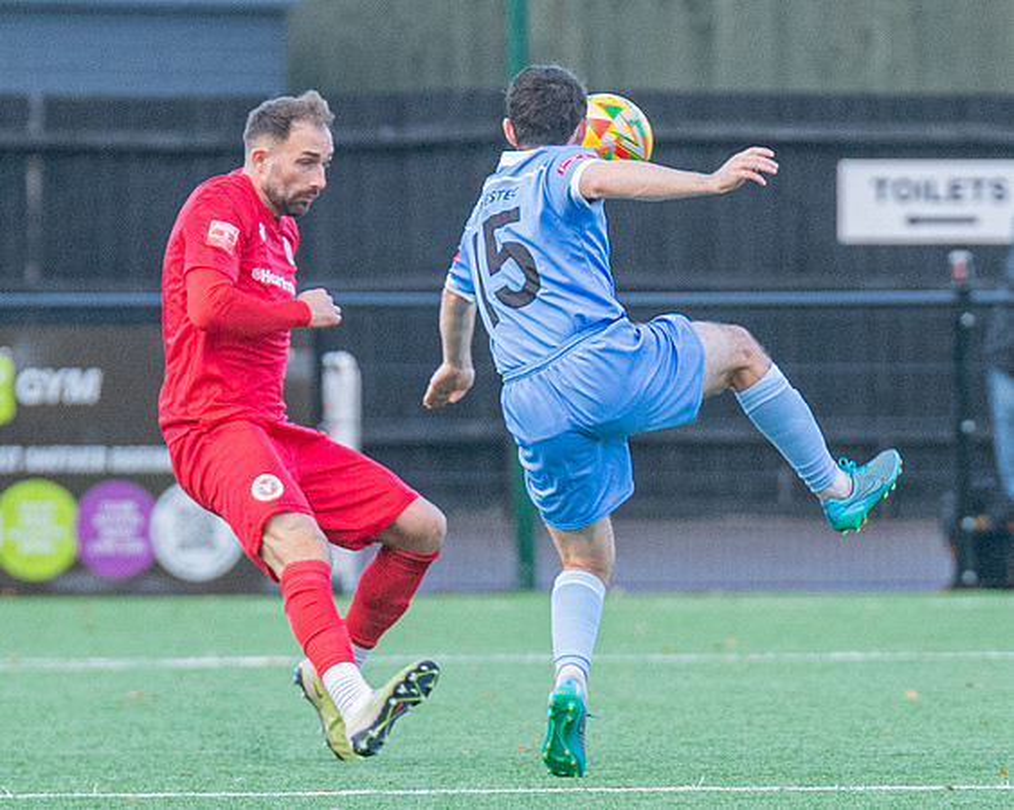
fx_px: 30819
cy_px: 314
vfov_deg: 1.5
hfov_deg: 1.9
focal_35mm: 1027
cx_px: 618
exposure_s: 1/800
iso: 2000
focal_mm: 300
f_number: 4
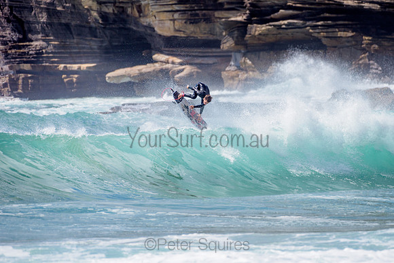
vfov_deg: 2.2
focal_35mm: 613
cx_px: 242
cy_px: 102
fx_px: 6711
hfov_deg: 3.4
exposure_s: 1/2000
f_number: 5.6
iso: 125
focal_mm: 500
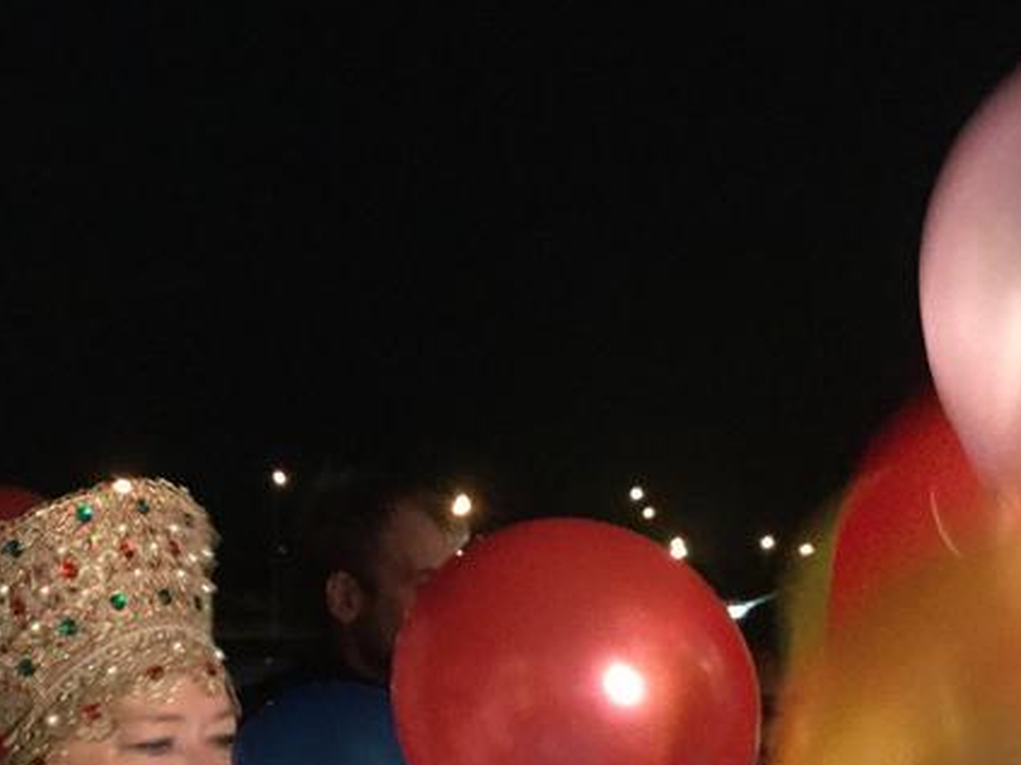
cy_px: 666
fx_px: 2211
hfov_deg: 26.0
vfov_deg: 19.3
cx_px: 418
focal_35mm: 75
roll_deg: -0.8
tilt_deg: -2.0
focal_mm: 3.3
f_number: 2.4
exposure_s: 1/17
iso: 400
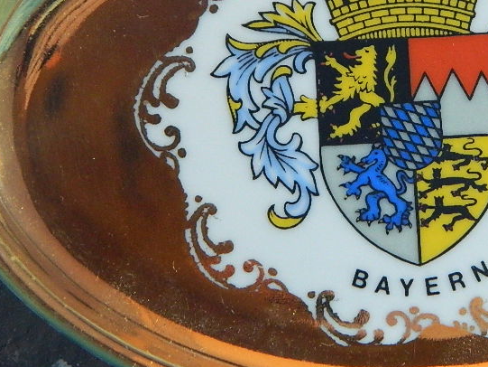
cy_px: 87
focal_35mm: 195
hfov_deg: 10.1
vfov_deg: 7.6
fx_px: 2750
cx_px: 398
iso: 400
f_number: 4.5
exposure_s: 1/25
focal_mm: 18.6
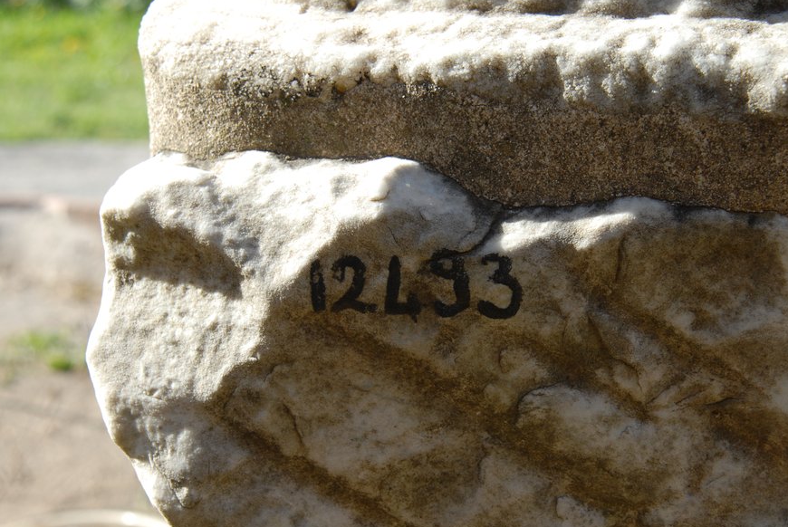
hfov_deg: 29.2
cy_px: 285
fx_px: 1512
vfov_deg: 19.8
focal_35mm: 69
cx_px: 424
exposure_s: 1/250
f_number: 8
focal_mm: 40
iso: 200
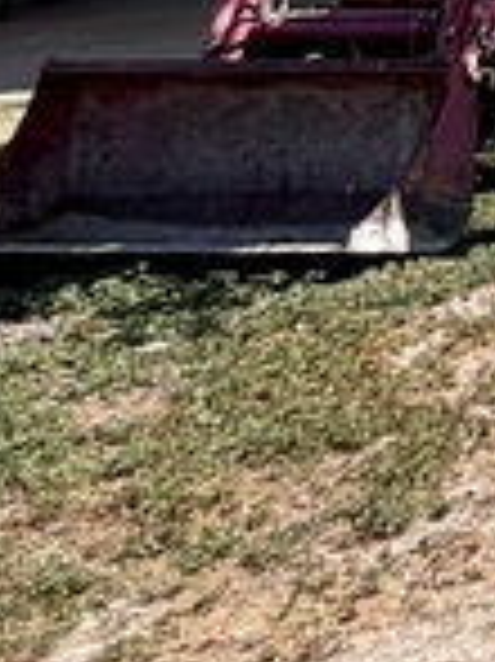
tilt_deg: +6.2
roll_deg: +3.1
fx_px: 1967
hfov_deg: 9.9
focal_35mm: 103
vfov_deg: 16.4
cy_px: -491
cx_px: 1588
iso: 25
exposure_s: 1/770
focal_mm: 2.22
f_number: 2.2
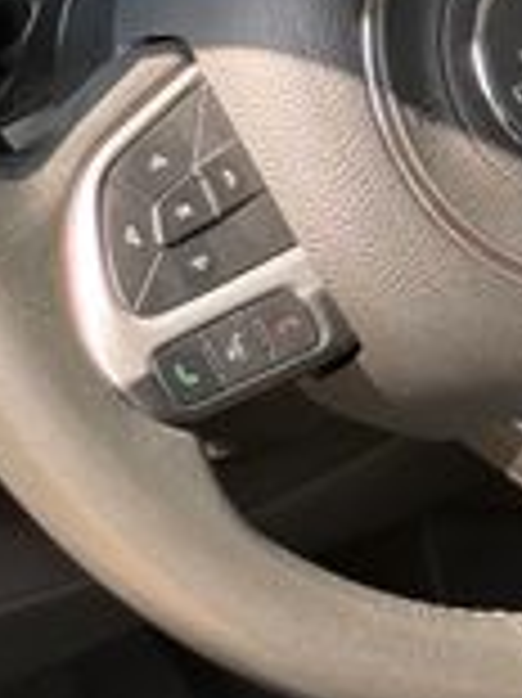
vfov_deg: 13.4
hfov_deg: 10.0
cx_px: 675
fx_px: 2940
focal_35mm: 146
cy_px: 86
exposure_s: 1/263
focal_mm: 6.76
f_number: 1.78
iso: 100
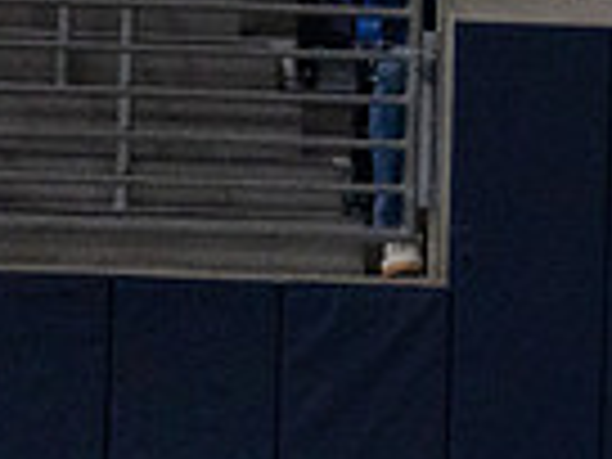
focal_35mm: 1417
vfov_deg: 1.0
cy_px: 544
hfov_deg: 1.4
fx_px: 25052
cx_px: 1333
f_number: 2.8
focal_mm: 200
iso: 2000
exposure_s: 1/1000
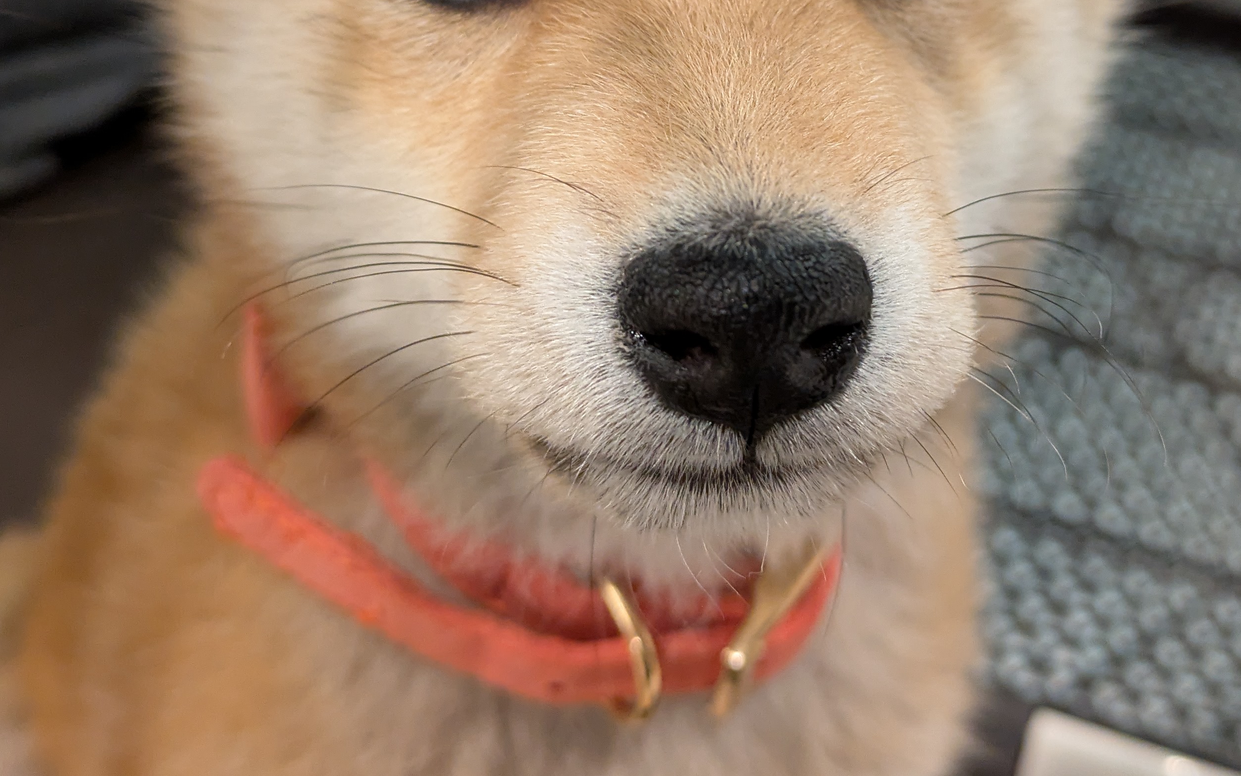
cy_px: 177
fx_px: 1657
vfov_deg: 26.0
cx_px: 742
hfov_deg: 40.9
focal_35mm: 49
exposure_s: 1/30
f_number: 1.89
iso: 599
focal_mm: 5.43
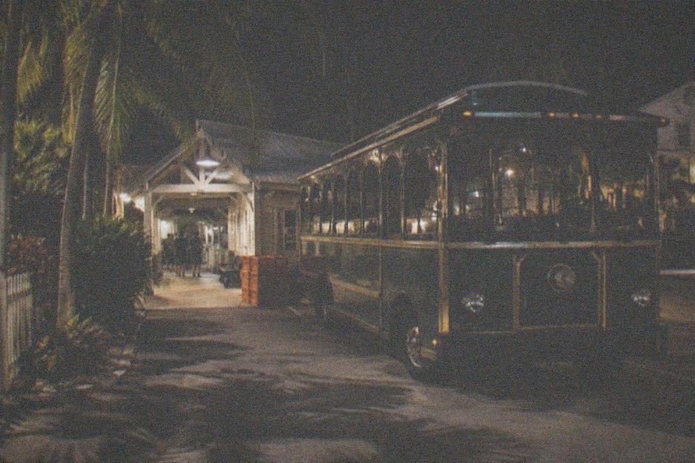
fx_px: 1235
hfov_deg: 31.4
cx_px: 348
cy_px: 232
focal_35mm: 64
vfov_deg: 21.2
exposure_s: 1/40
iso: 5000
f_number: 5.6
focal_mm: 64
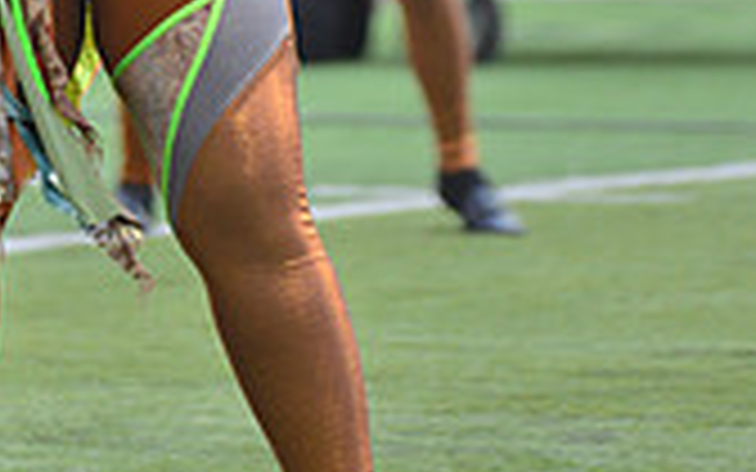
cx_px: 232
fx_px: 22417
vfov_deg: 1.2
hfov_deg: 1.9
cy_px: -494
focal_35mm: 1088
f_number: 5.6
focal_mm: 400
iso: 640
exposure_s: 1/320
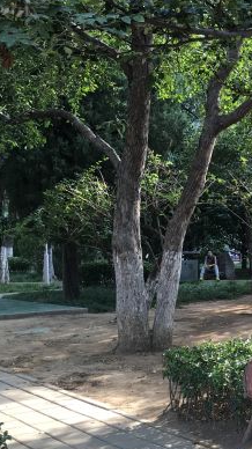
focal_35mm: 57
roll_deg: +0.9
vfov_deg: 36.6
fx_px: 678
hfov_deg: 19.2
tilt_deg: +3.9
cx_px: 346
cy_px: 205
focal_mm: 4.15
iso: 25
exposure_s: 1/100
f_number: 2.2
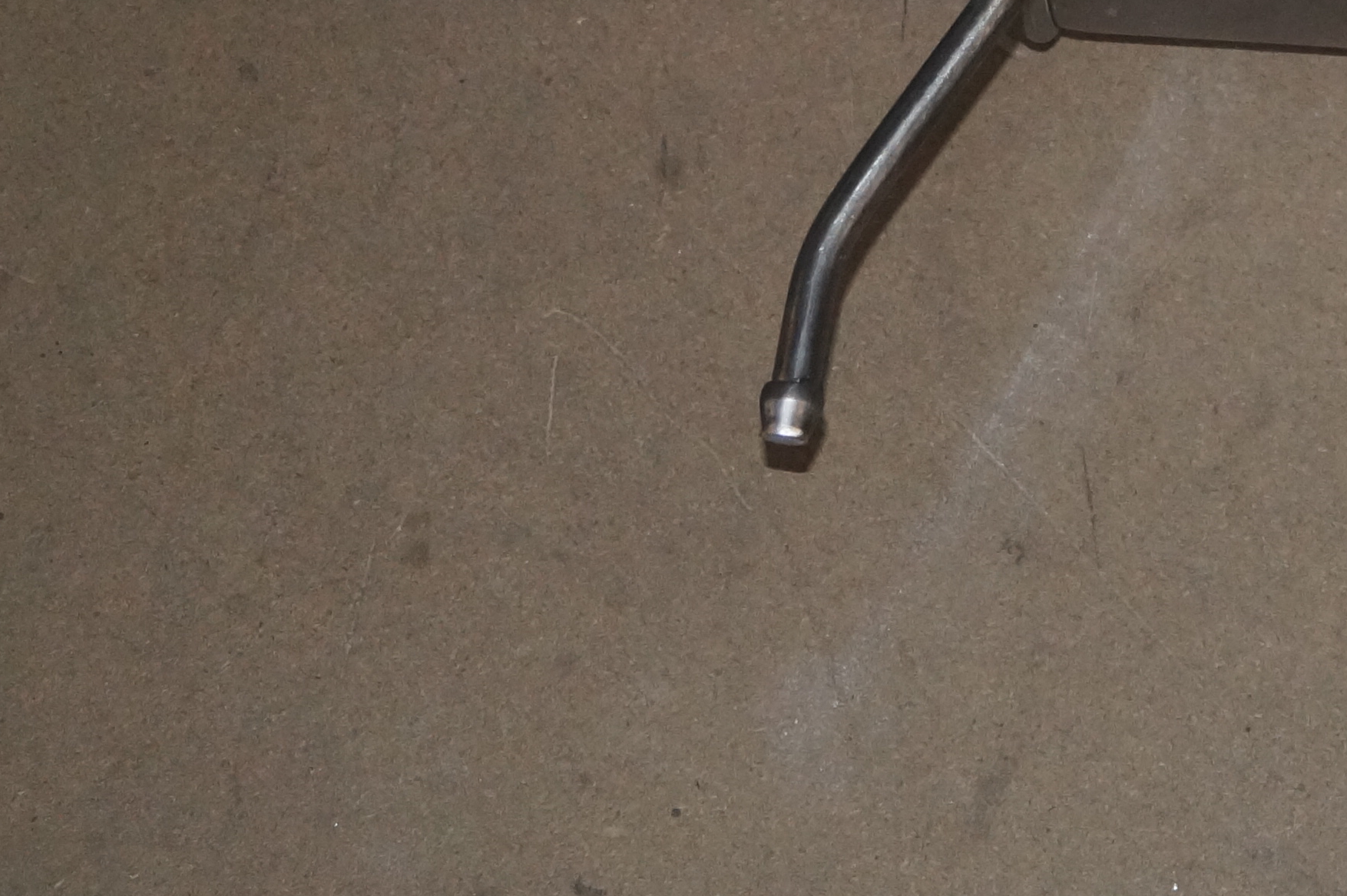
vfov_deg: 9.6
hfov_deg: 14.2
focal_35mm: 140
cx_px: 1663
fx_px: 5235
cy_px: -214
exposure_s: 1/125
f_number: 4.5
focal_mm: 30
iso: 800
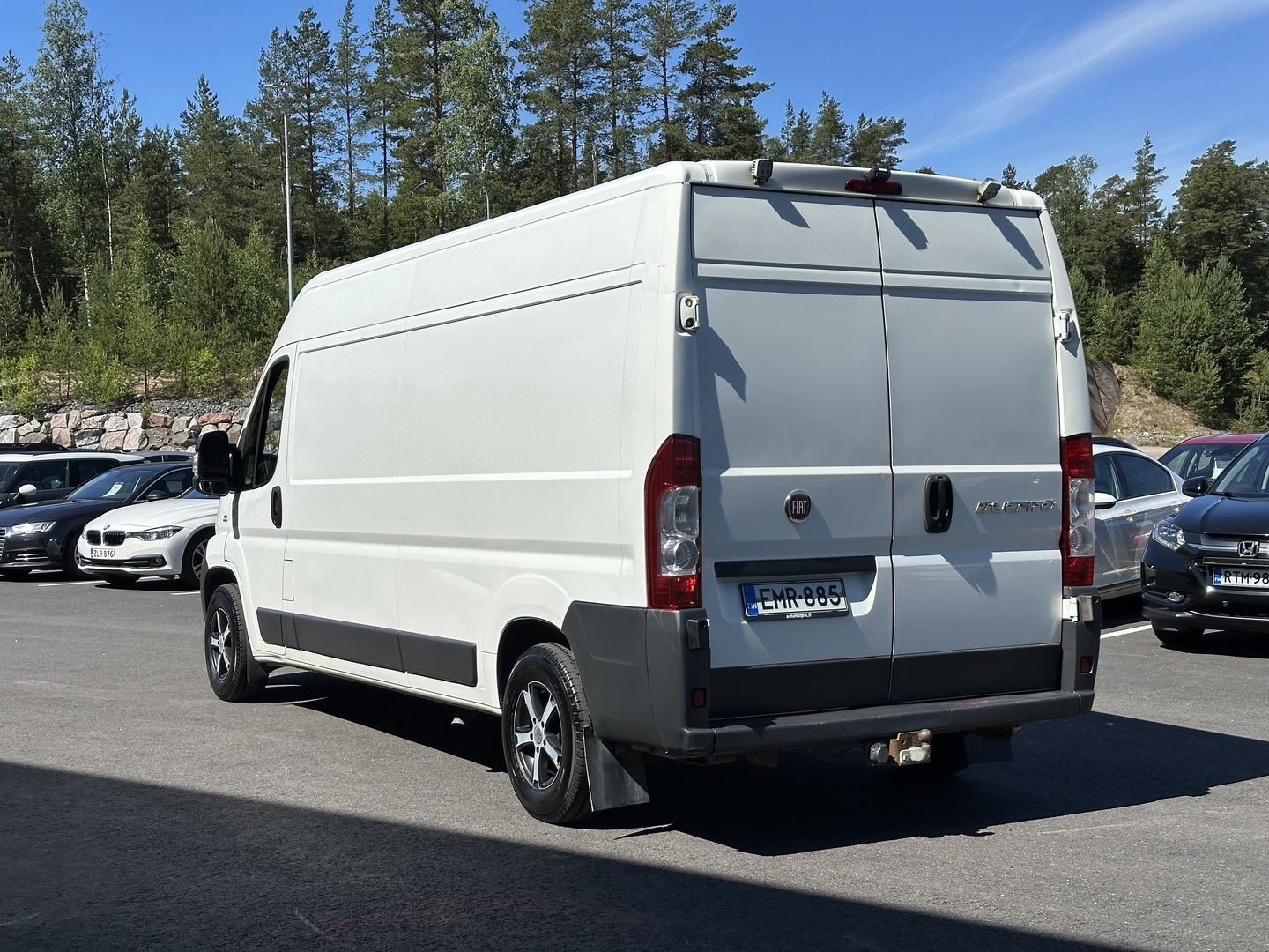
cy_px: 476
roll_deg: +1.5
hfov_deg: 39.7
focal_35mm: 48
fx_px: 1760
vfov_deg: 30.3
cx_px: 634
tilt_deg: -1.1
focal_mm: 6.86
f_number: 1.78
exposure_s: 1/6623
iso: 64
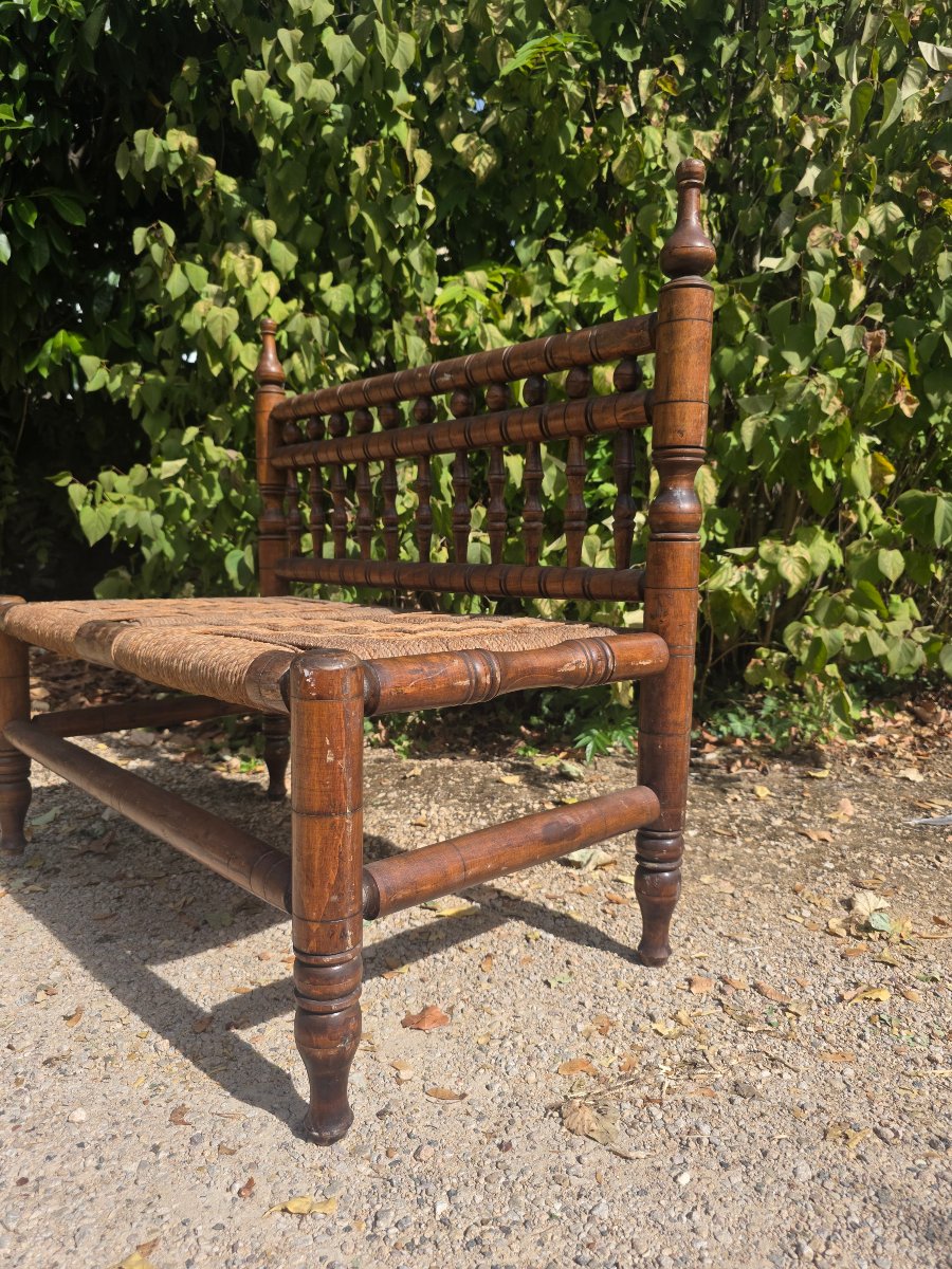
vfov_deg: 73.9
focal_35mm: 23
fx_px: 843
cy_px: 634
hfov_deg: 58.9
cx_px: 476
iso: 80
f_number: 1.7
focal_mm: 6.3
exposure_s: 1/4145
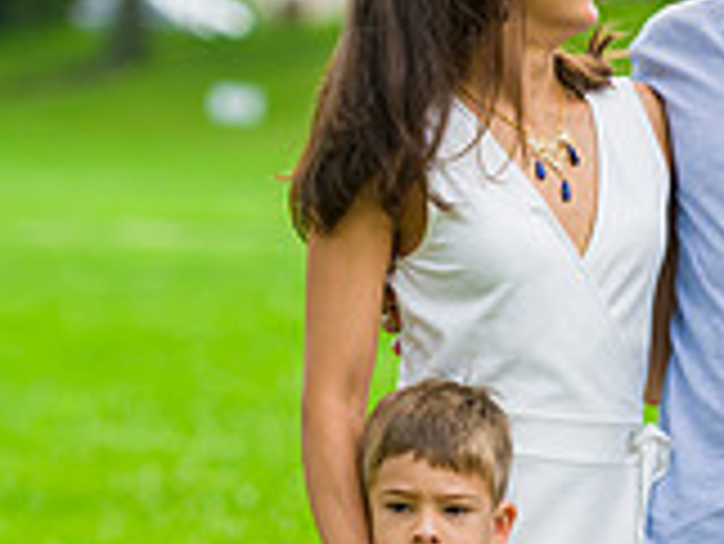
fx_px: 7033
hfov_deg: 5.9
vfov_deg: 4.4
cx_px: 661
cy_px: 540
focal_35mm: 336
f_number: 4
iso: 200
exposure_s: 1/500
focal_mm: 125
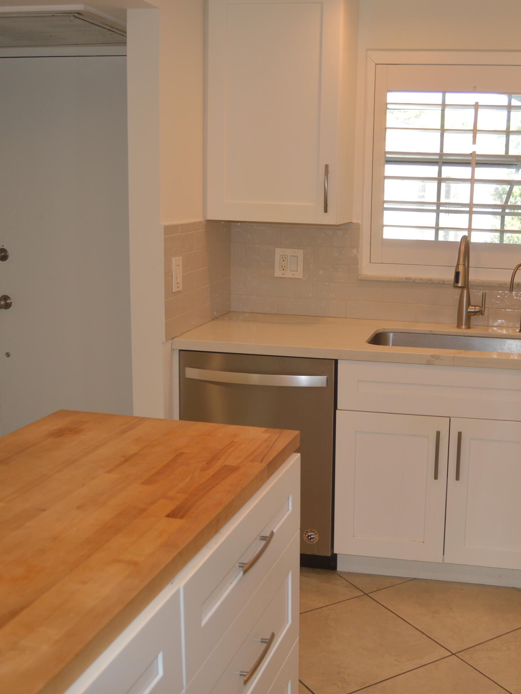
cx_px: 369
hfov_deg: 35.4
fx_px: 803
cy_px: 346
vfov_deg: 46.8
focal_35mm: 40
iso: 140
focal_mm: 18
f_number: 4
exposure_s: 1/125
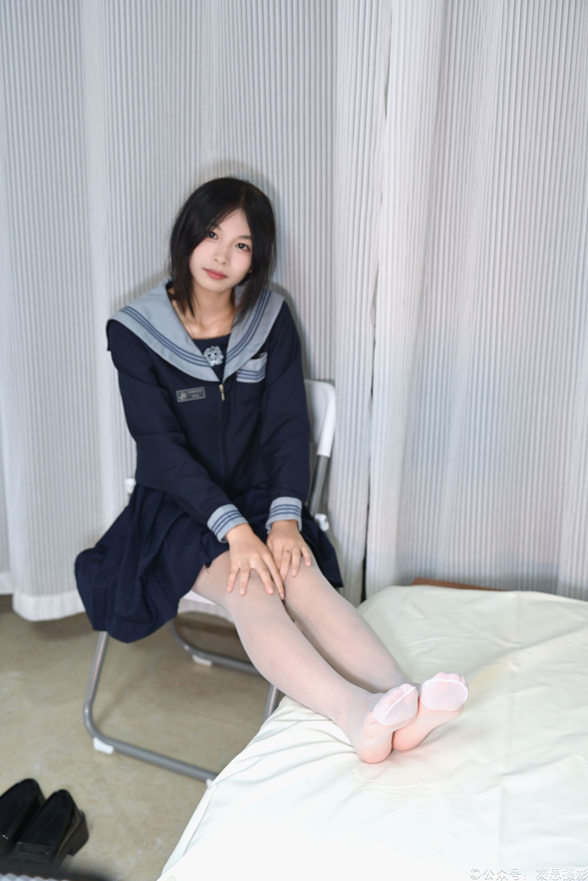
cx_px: 294
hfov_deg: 33.4
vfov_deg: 48.5
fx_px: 980
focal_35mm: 40
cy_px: 440
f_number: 3.2
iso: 1100
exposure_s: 1/100
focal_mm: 40
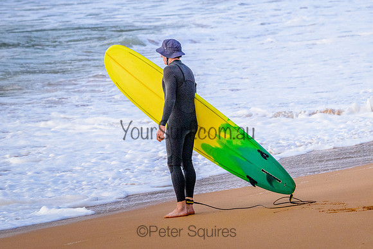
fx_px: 5182
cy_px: 113
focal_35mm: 500
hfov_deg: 4.1
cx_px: 250
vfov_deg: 2.8
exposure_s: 1/2000
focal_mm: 370
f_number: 11
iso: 2000
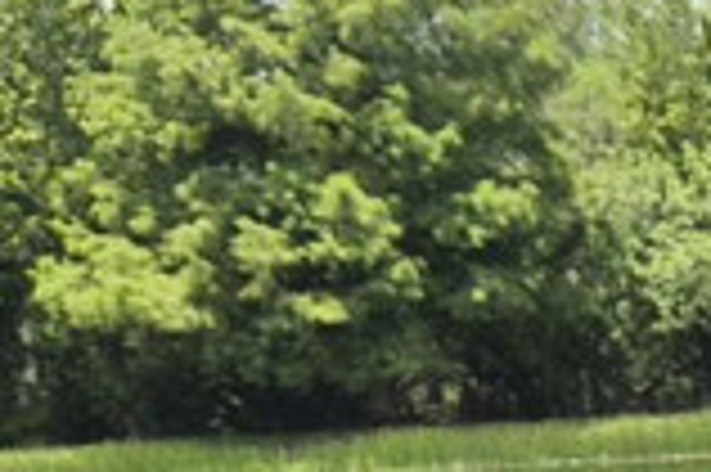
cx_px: 1753
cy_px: 1263
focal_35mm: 162
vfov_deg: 7.7
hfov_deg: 10.7
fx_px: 3196
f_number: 1.8
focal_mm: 5.4
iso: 80
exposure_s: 1/3160
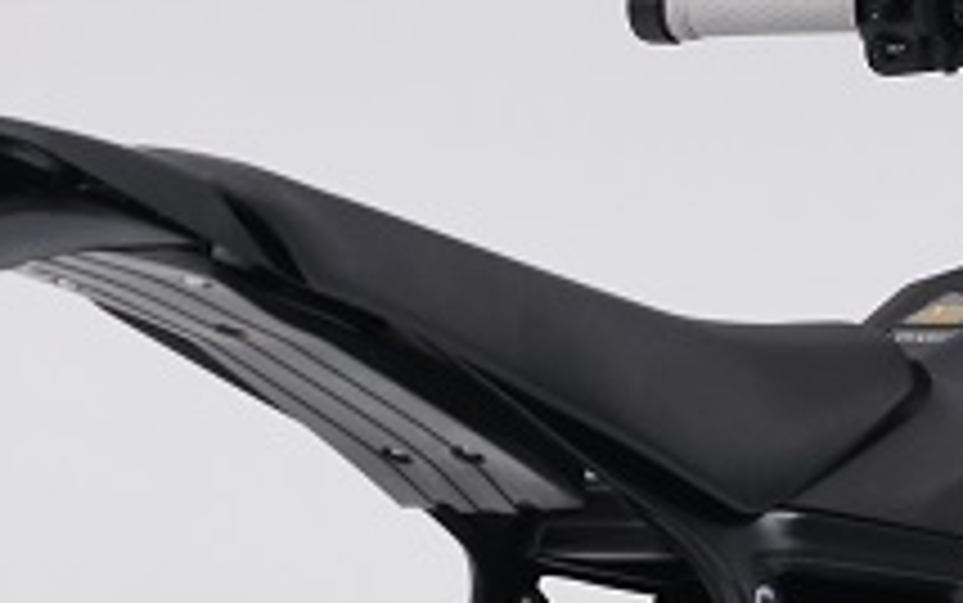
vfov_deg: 3.2
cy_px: 981
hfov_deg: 5.2
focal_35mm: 405
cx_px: 788
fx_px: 10635
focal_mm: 85
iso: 200
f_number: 6.3
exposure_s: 1/60
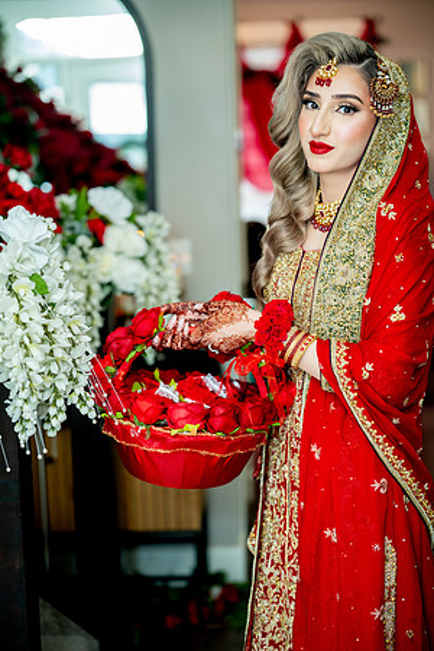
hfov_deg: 20.9
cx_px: 217
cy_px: 326
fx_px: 1175
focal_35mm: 65
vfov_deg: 31.0
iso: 800
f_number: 2
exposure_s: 1/200
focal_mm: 65
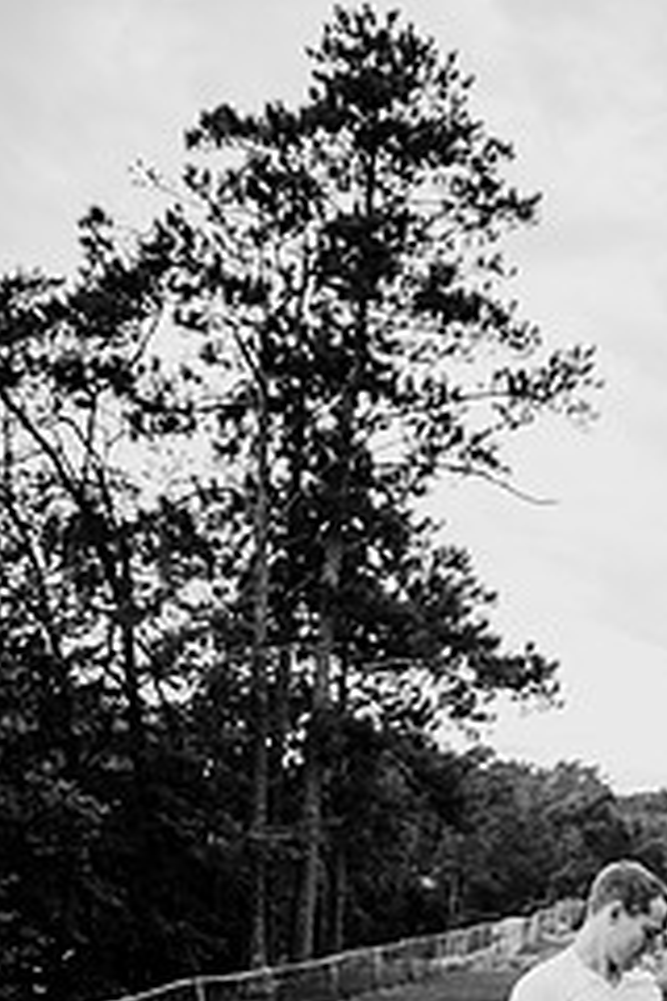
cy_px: 784
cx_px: 621
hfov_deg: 28.5
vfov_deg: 41.9
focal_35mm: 45
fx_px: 1251
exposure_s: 1/500
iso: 320
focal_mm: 24
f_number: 2
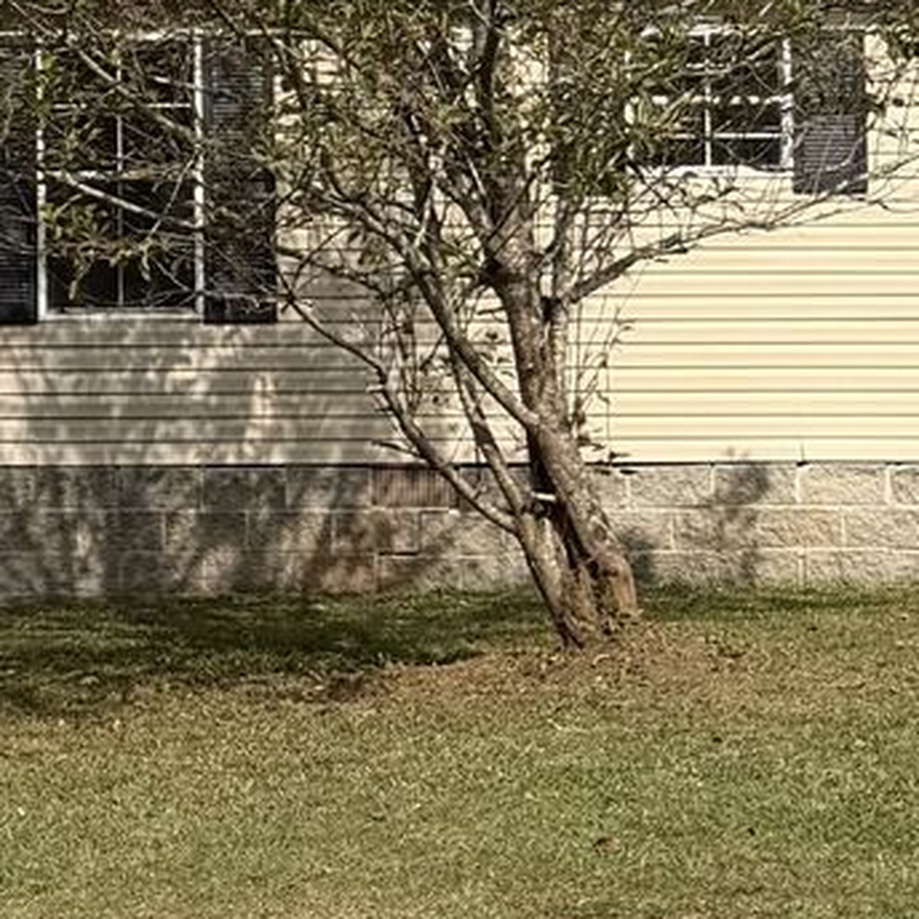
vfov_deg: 12.2
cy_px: 11
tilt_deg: +3.1
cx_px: -150
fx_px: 4265
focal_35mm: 142
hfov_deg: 12.1
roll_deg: +1.6
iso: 80
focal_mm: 6.76
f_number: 1.78
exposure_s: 1/3953
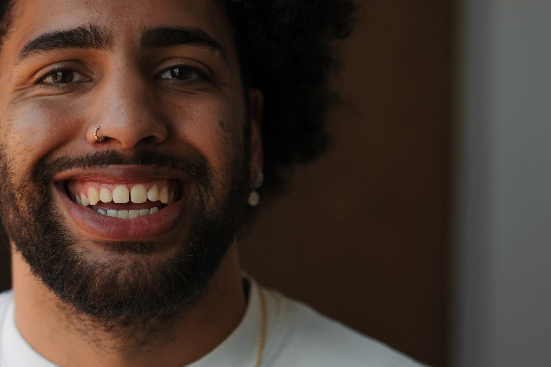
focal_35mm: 123
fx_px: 1883
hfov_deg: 16.5
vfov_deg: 11.1
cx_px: 109
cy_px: 229
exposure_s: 1/1250
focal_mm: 50
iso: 400
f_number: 1.8
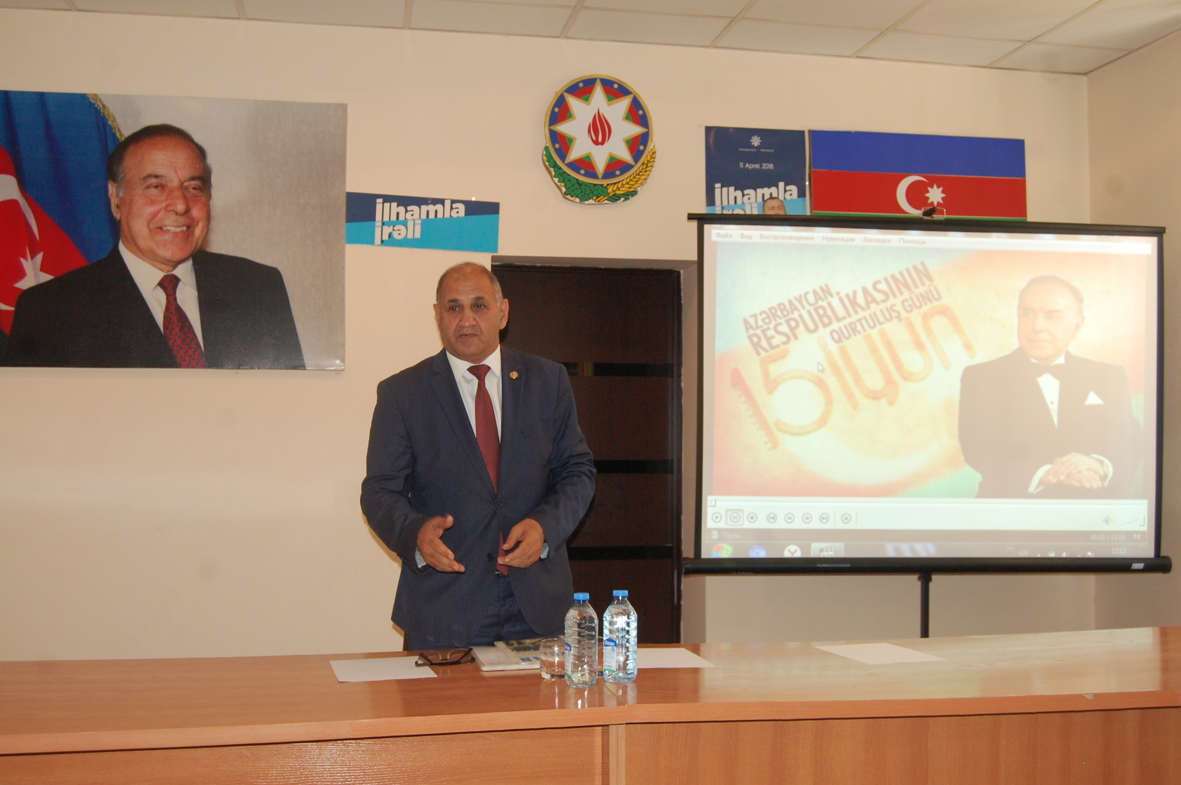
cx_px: 590
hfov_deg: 49.6
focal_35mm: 39
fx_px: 1278
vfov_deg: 34.1
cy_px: 392
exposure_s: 1/50
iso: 800
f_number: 5.6
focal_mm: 26
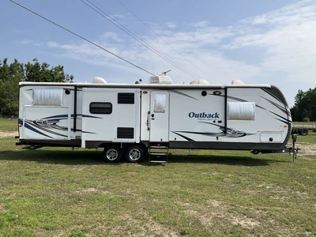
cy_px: 118
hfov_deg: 61.7
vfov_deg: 48.2
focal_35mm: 29
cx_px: 158
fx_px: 265
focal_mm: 3
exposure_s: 1/2801
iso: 25
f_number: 1.8
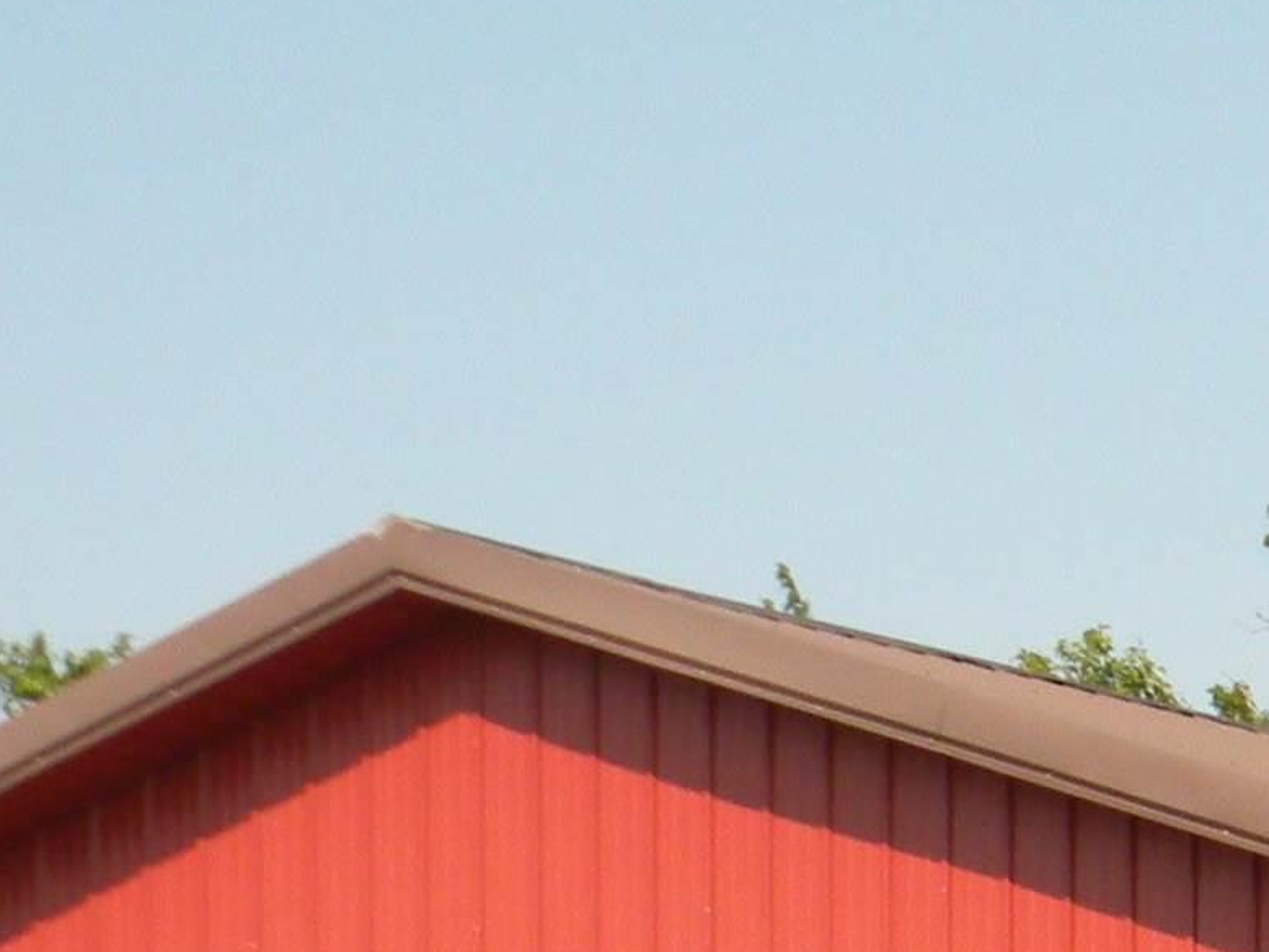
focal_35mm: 221
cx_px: 1504
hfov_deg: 8.9
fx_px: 8104
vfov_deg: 6.6
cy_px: 1622
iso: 110
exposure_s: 1/841
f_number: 4.1
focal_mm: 10.1
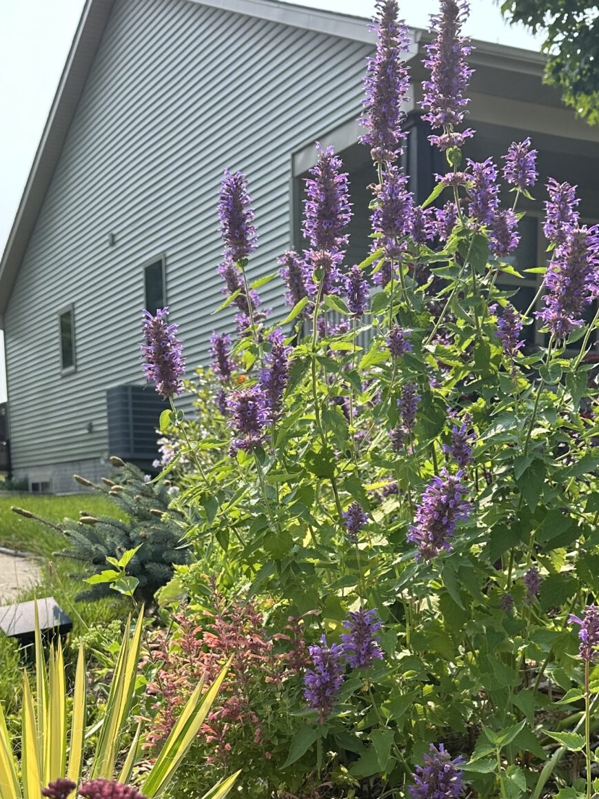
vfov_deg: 34.4
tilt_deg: -8.0
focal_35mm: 53
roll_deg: -0.8
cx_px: 347
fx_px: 1223
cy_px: 702
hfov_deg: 27.5
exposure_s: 1/2203
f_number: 1.78
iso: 80
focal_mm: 6.86
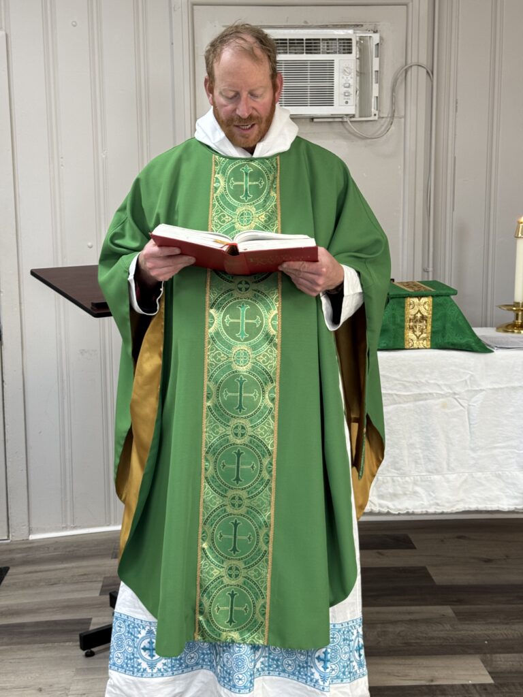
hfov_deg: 30.3
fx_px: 967
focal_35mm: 48
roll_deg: +0.4
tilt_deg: -8.9
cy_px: 348
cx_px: 262
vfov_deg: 39.7
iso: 160
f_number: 1.78
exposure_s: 1/60
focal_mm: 6.76
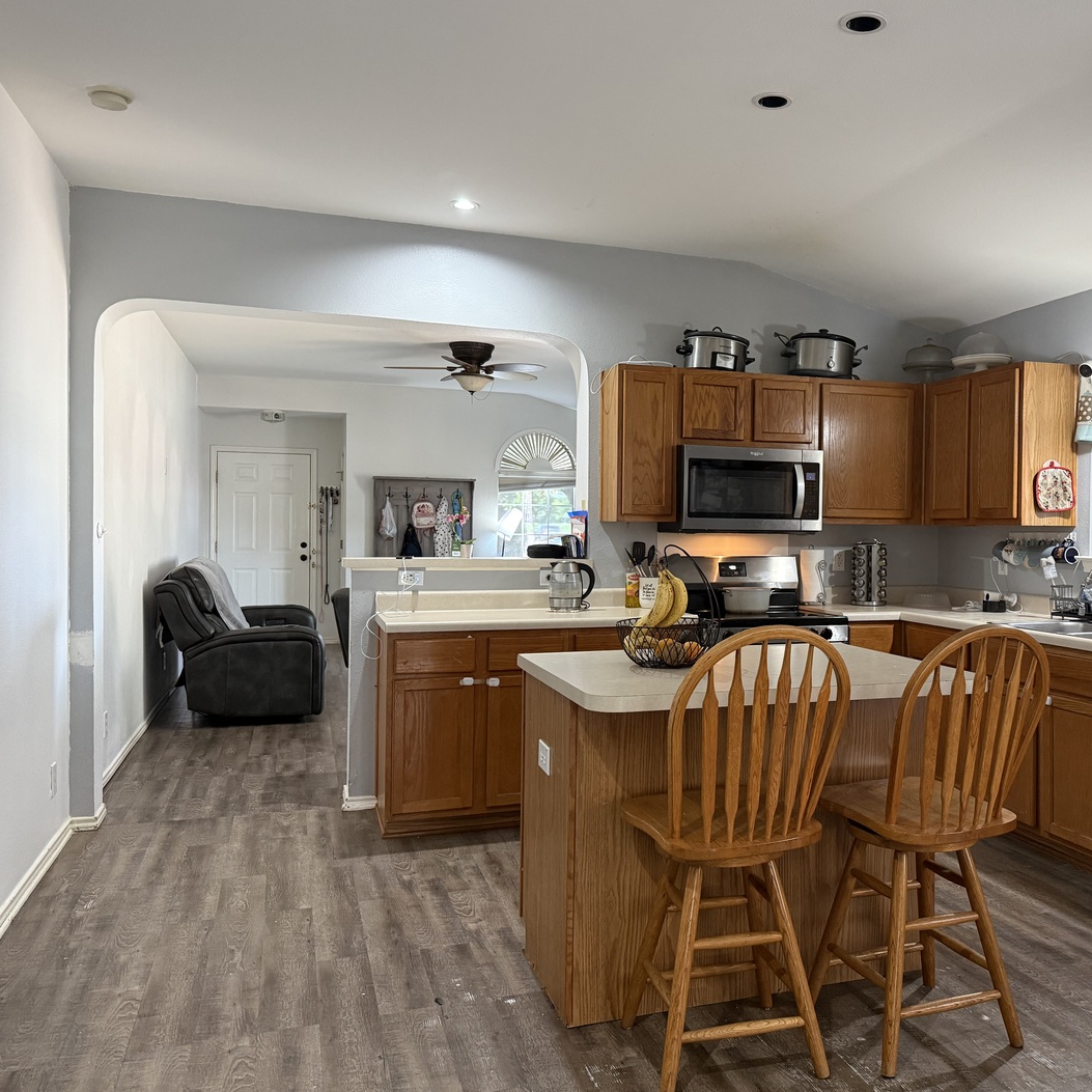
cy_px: 537
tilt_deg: -0.8
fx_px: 1035
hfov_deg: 54.7
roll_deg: -0.2
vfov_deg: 55.6
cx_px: 707
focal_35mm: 29
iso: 400
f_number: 1.78
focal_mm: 6.76
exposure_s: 1/60
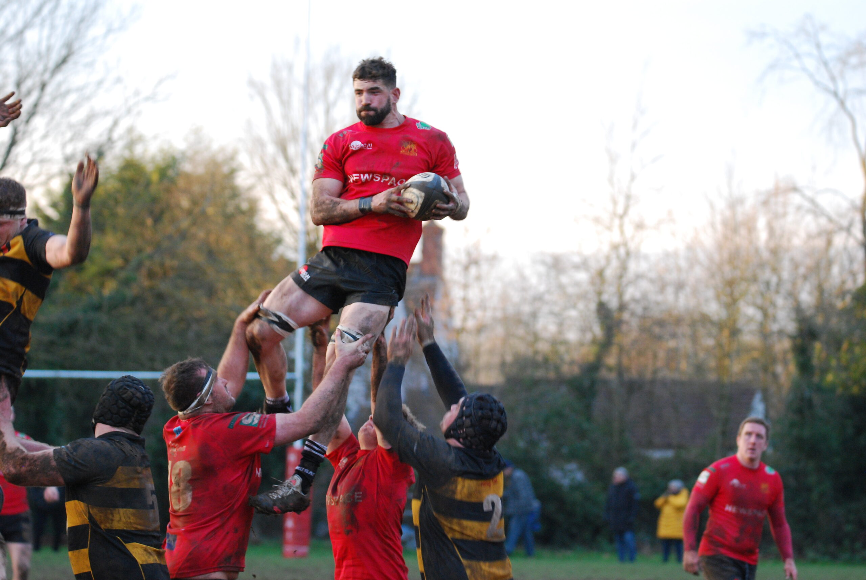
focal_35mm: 270
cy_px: 290
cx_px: 433
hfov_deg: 7.6
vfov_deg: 5.1
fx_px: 6503
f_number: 5.3
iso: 800
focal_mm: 180
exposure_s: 1/125
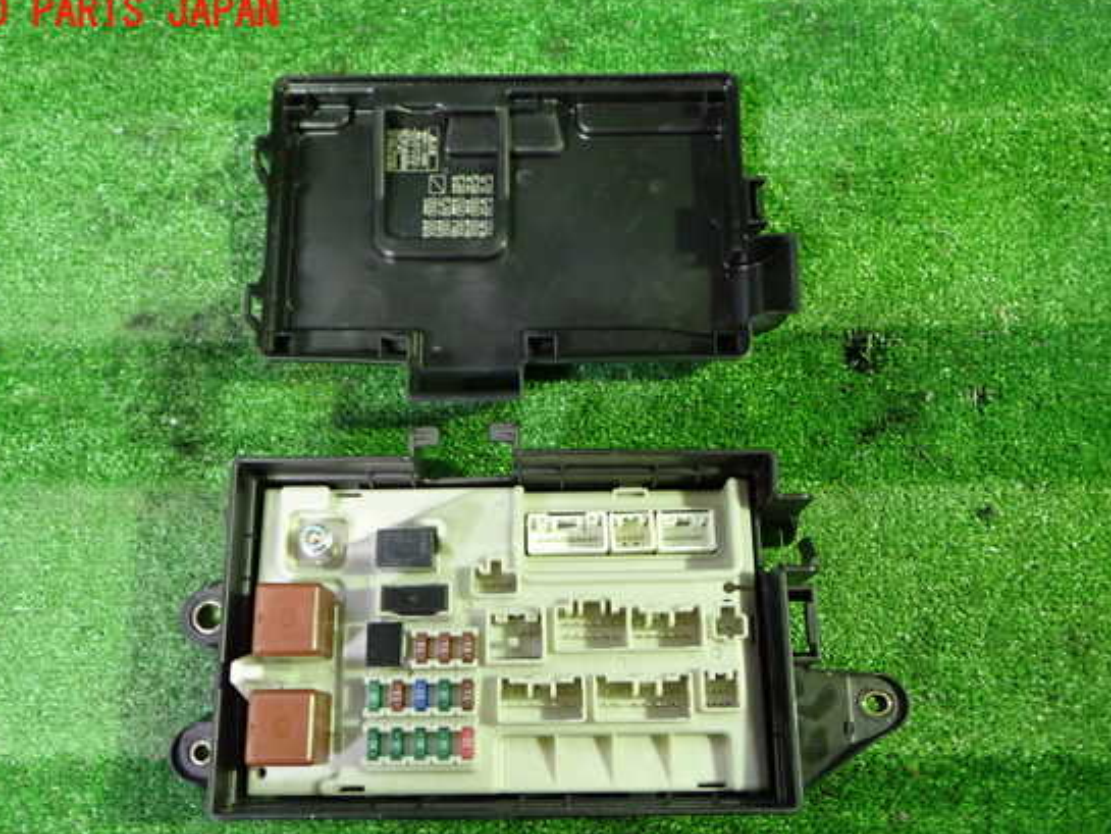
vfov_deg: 42.9
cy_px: 447
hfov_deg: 55.3
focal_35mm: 33
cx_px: 520
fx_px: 1059
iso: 640
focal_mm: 5.4
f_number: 2.3
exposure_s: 1/30
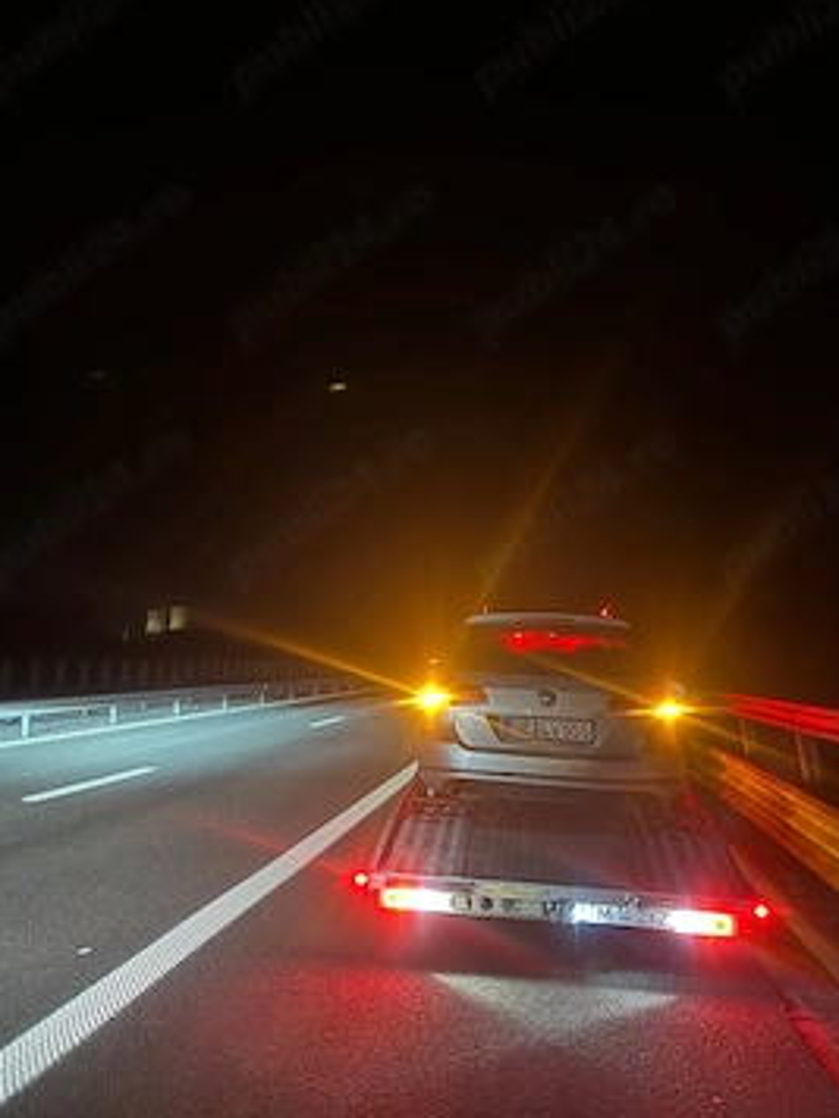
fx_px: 873
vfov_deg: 65.3
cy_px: 543
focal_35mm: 27
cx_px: 393
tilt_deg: +8.8
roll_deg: -0.1
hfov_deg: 51.3
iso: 1000
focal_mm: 6.86
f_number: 1.78
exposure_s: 1/9
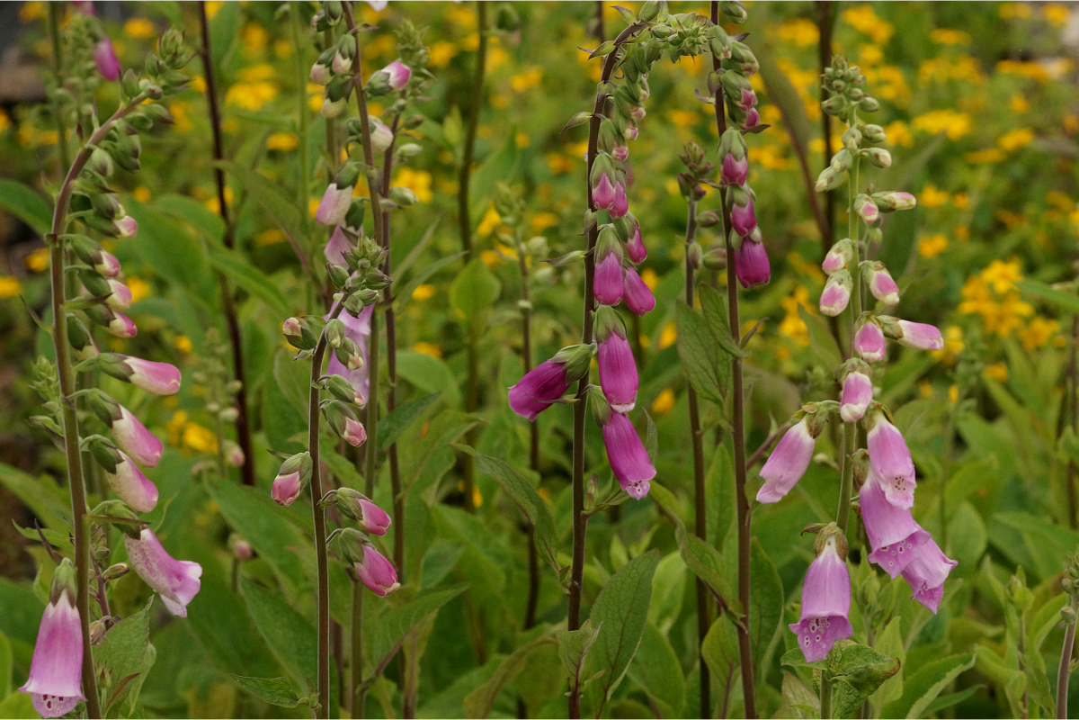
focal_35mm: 150
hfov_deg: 13.7
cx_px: 540
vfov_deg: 9.1
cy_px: 360
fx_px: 4495
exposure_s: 1/160
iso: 1000
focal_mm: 100
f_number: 8
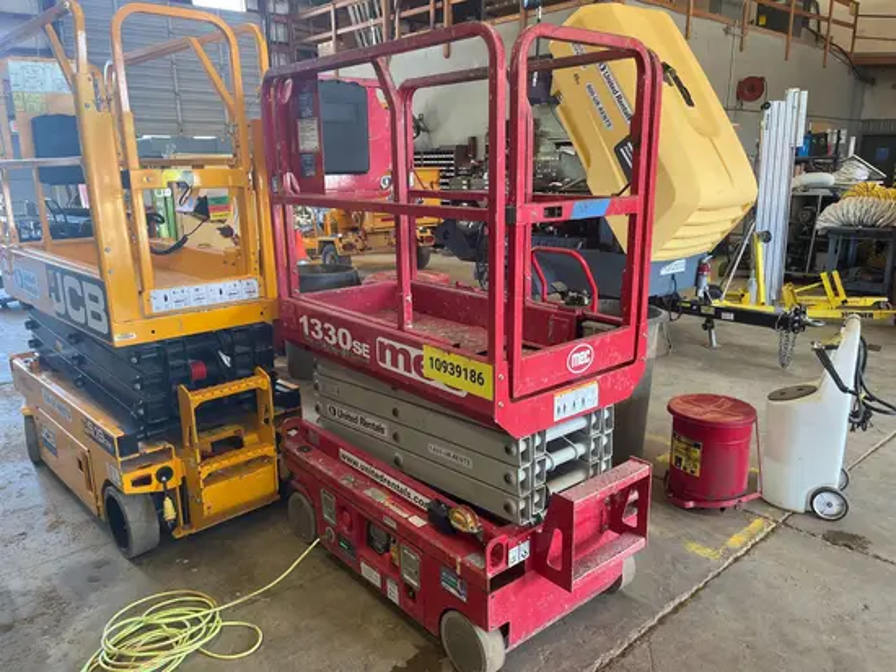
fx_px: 673
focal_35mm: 26
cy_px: 336
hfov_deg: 67.3
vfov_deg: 53.1
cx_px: 448
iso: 100
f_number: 1.6
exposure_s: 1/60
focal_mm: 5.1
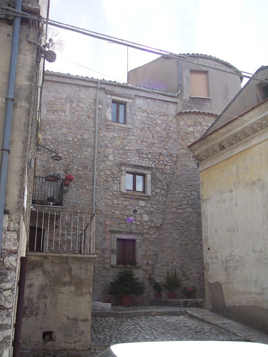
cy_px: 178
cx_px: 134
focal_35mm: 39
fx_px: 402
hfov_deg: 36.8
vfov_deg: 47.9
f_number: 3.4
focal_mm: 8
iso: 100
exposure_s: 1/750
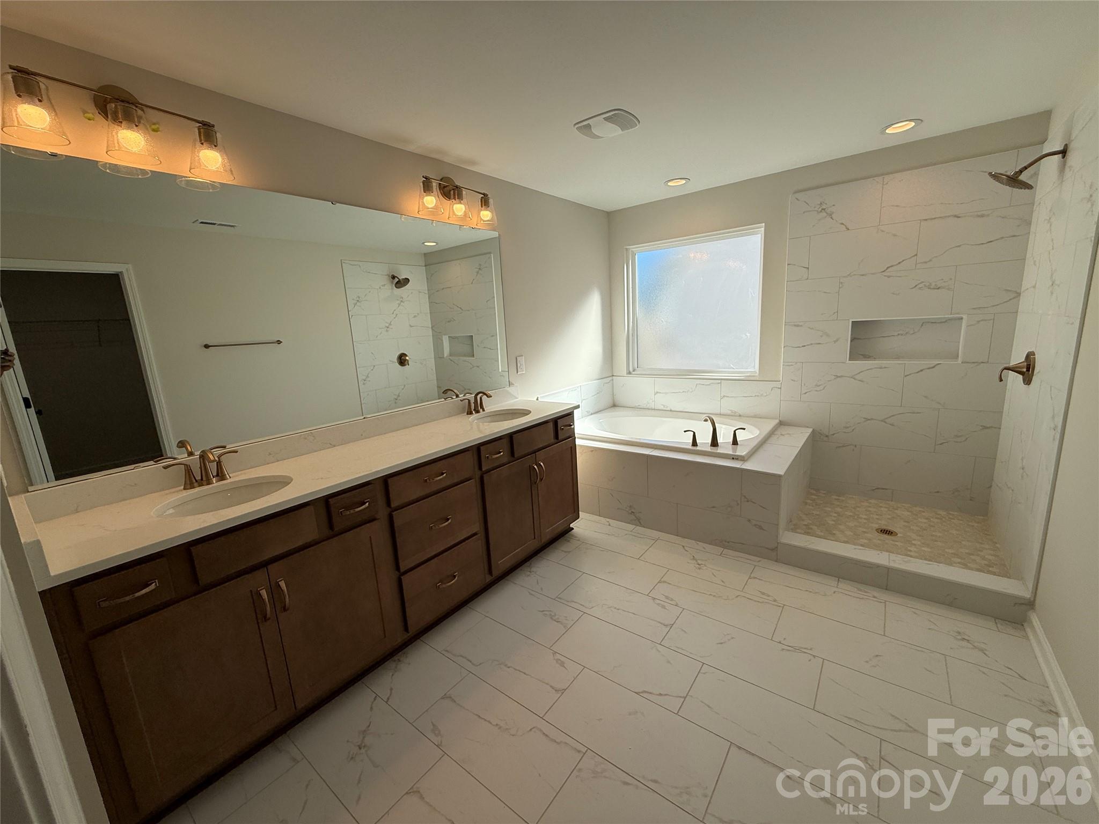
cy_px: 412
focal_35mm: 14
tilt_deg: -11.2
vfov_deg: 85.7
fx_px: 444
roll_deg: +3.6
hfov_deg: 102.1
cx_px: 550
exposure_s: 1/613
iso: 64
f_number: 2.2
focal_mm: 2.22
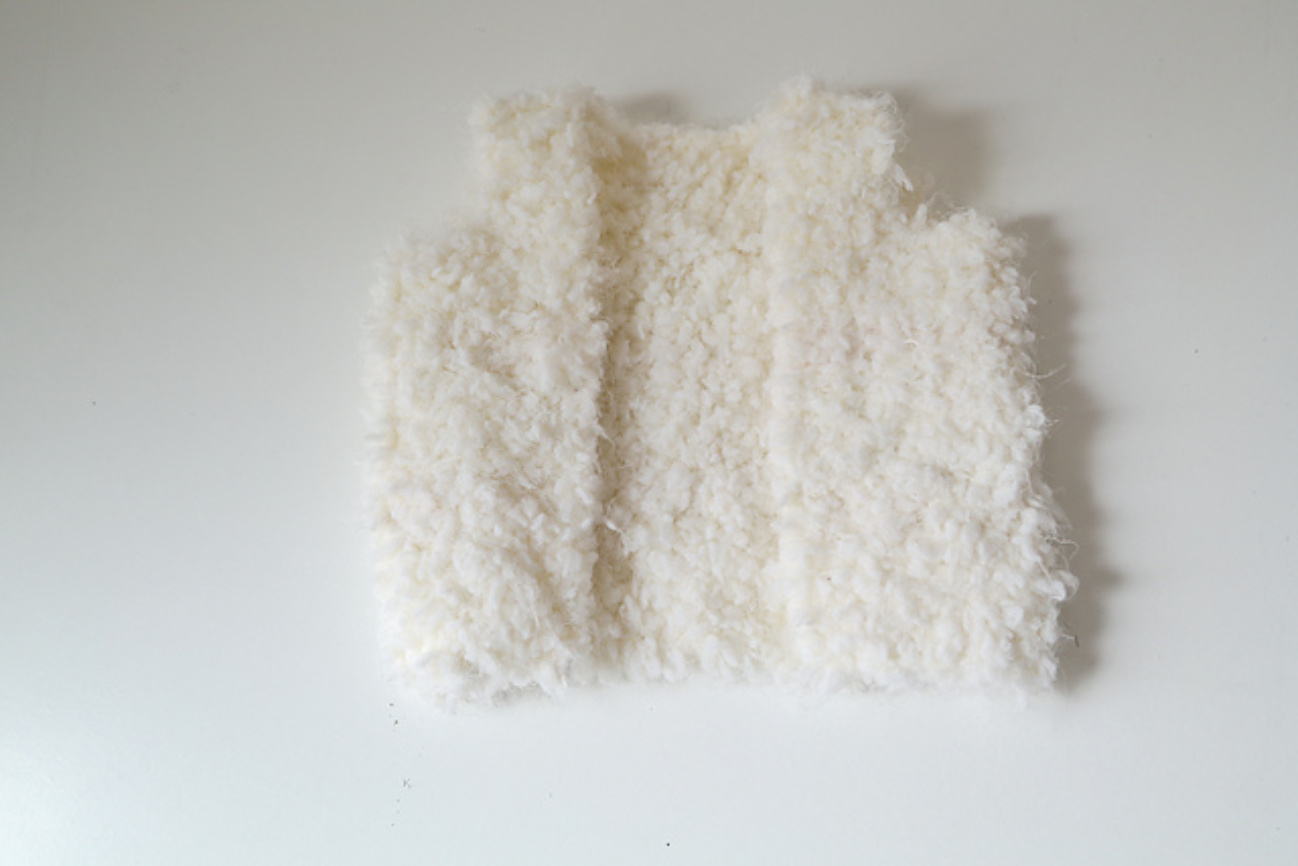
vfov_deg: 40.0
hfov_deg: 57.2
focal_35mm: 33
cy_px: 433
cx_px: 649
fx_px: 1190
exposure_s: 1/125
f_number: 3.5
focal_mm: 22
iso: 100
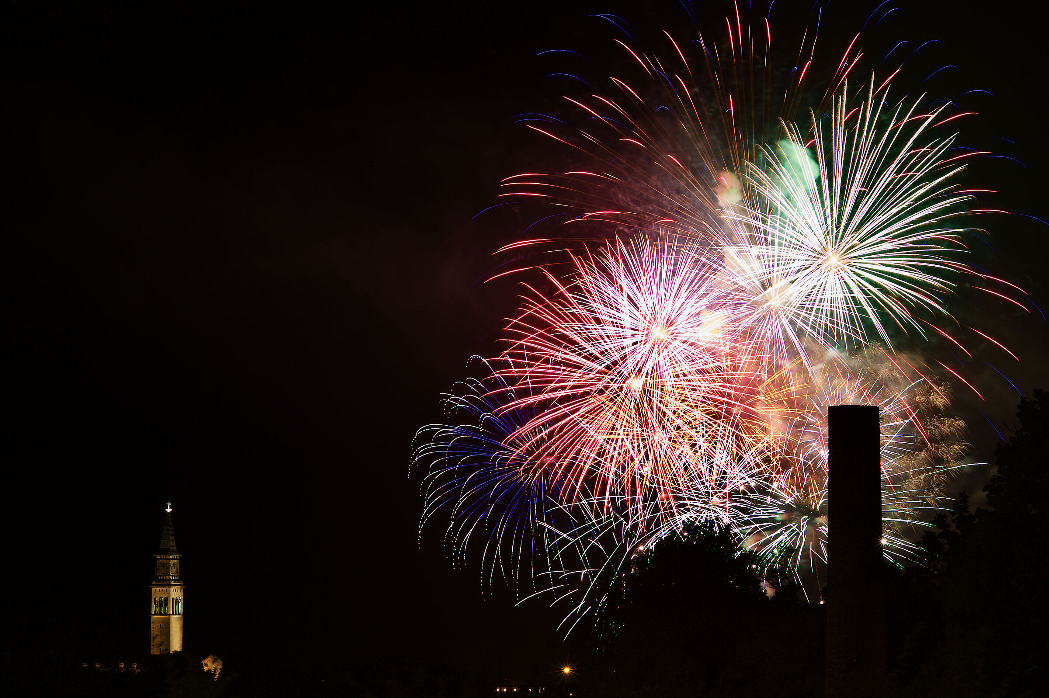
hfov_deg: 10.3
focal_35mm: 200
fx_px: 5824
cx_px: 524
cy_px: 349
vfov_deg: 6.9
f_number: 11
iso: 200
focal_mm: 200
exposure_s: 3.3
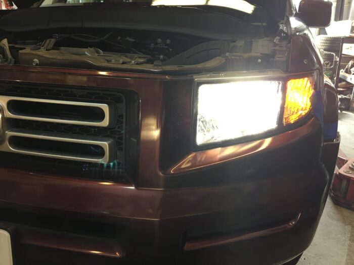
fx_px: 297
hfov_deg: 61.7
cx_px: 177
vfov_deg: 48.2
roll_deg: -1.9
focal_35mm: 29
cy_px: 132
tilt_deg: -16.7
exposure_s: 1/30
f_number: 2.2
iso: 80
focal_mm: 4.15
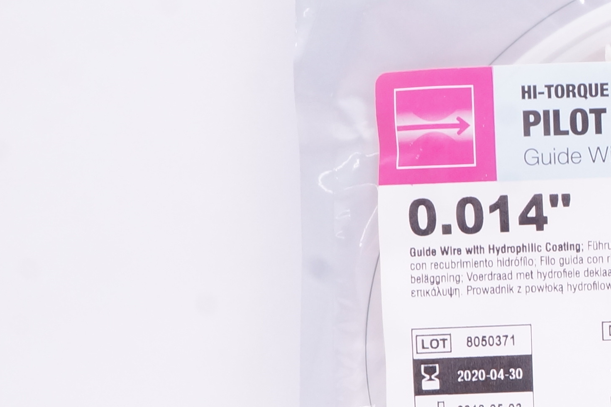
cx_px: 801
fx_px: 1527
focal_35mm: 90
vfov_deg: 15.1
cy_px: 341
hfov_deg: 20.6
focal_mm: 18
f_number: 14
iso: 800
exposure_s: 1/15
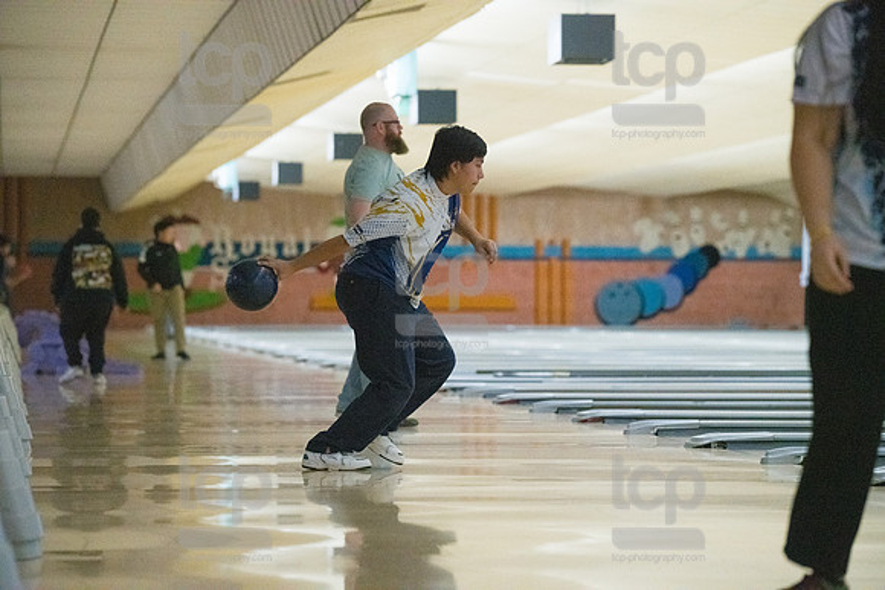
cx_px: 442
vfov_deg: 10.2
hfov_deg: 15.2
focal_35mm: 135
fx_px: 3319
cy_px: 295
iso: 10000
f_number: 4
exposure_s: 1/1000
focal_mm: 135
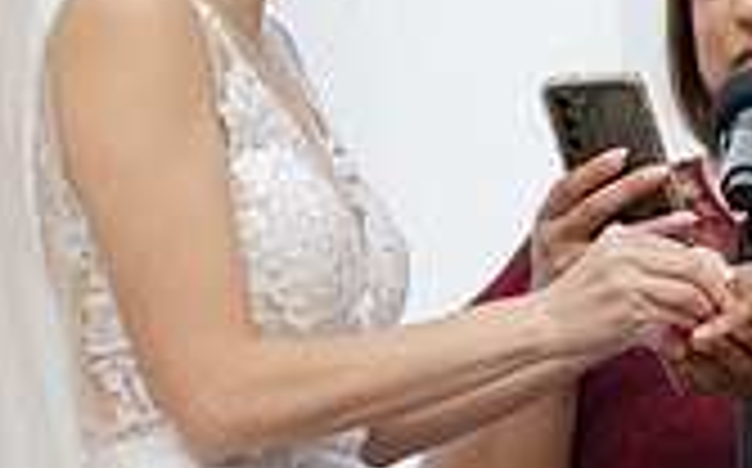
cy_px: 40
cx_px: 775
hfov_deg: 3.8
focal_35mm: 555
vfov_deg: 2.4
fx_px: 11363
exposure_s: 1/640
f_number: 1.4
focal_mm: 105
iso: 64
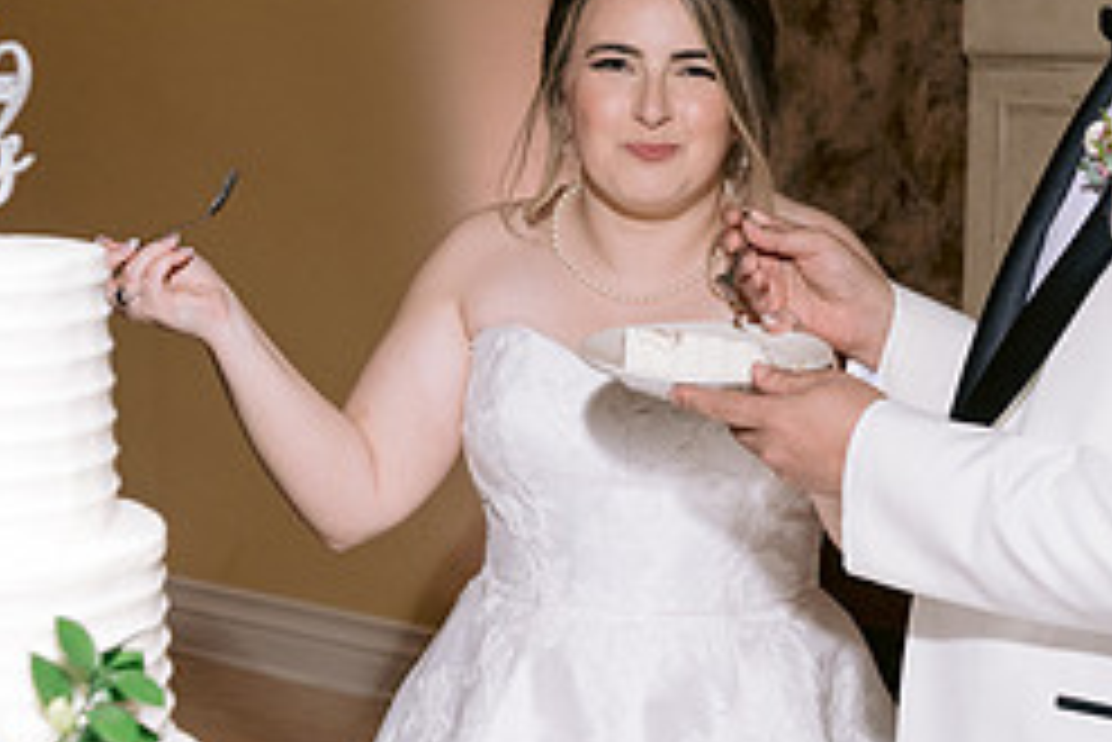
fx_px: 2658
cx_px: 629
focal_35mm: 86
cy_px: 397
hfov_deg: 23.6
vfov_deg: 15.9
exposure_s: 1/160
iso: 800
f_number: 4
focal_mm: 35
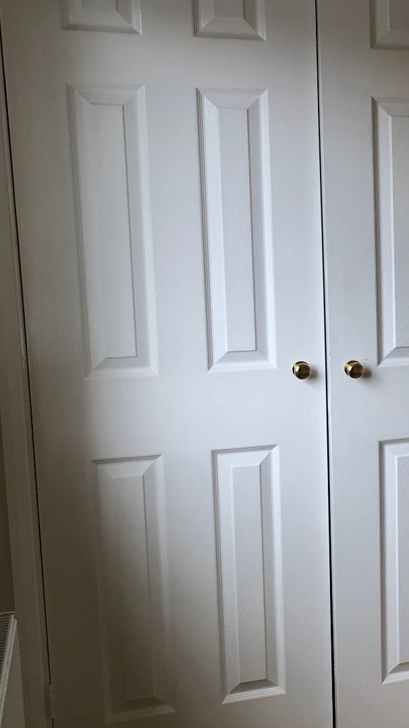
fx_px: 1118
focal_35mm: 58
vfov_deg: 36.0
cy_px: 373
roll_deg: -0.9
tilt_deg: -6.1
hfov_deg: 18.7
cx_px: 582
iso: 25
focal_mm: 4
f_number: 1.8
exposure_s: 1/100
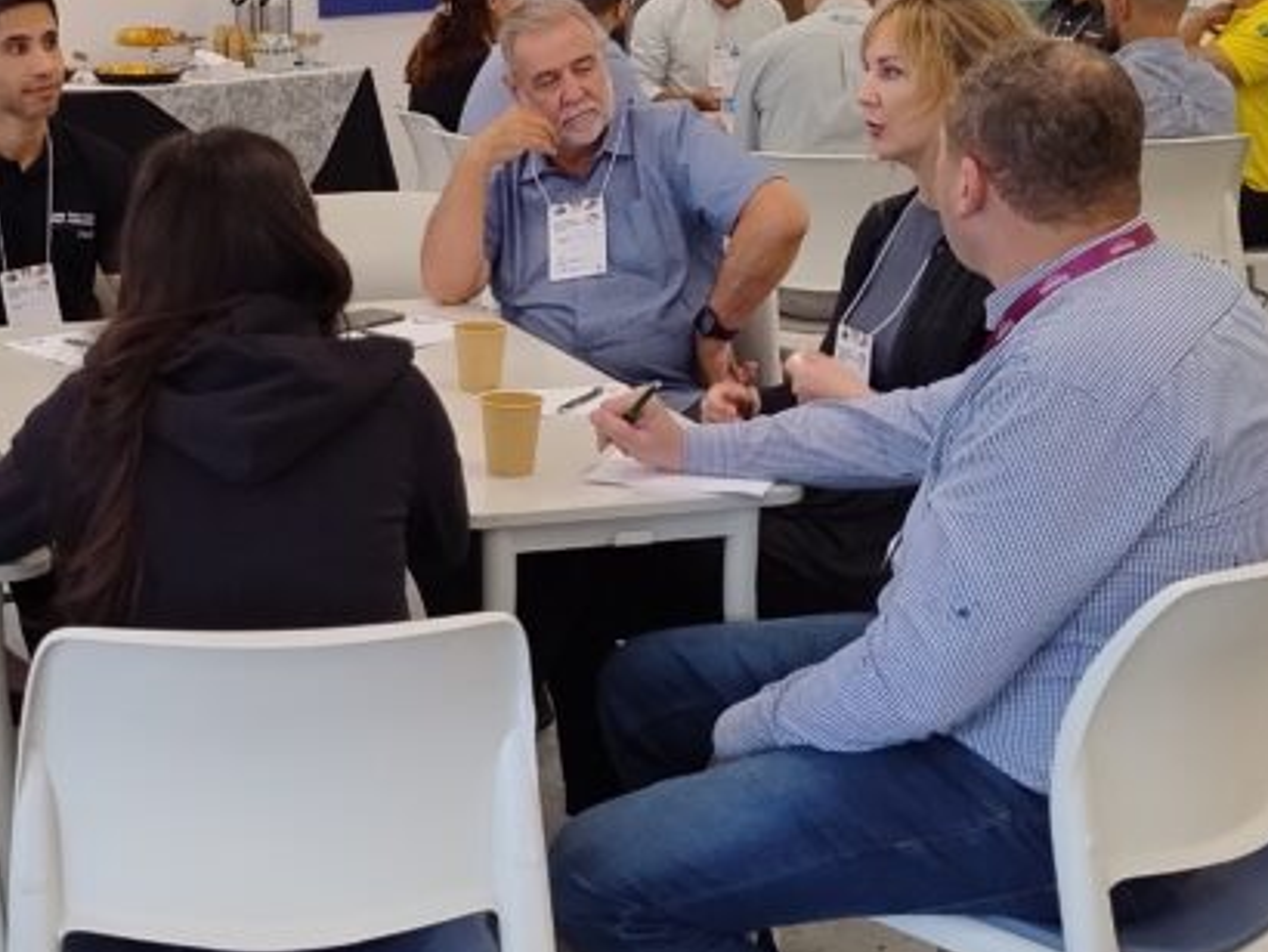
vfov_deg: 24.4
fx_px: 2199
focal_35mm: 60
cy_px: 388
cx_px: 195
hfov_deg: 31.1
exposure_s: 1/120
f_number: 1.8
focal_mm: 5.56
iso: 291
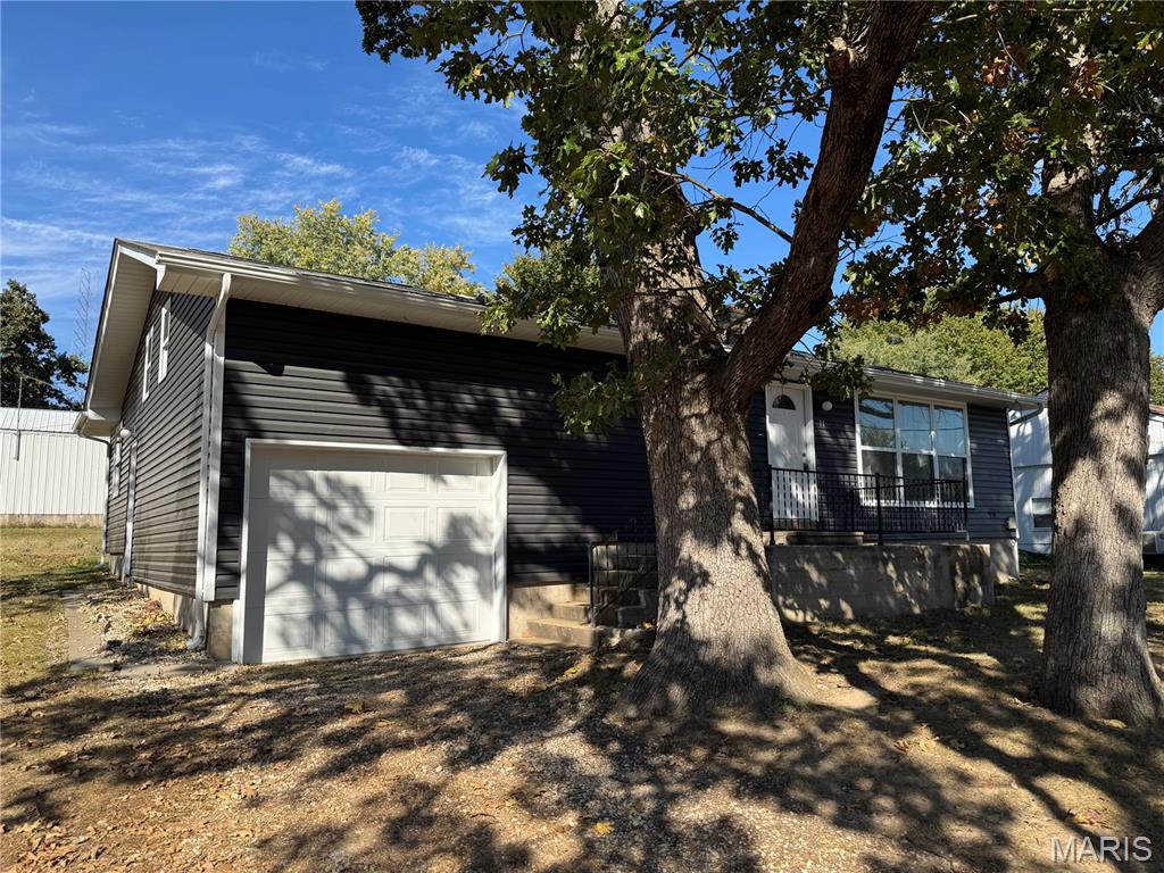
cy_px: 436
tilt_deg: +6.7
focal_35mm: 24
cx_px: 582
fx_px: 807
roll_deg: +0.7
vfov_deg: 56.8
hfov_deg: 71.6
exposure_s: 1/2506
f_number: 1.78
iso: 80
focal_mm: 6.76
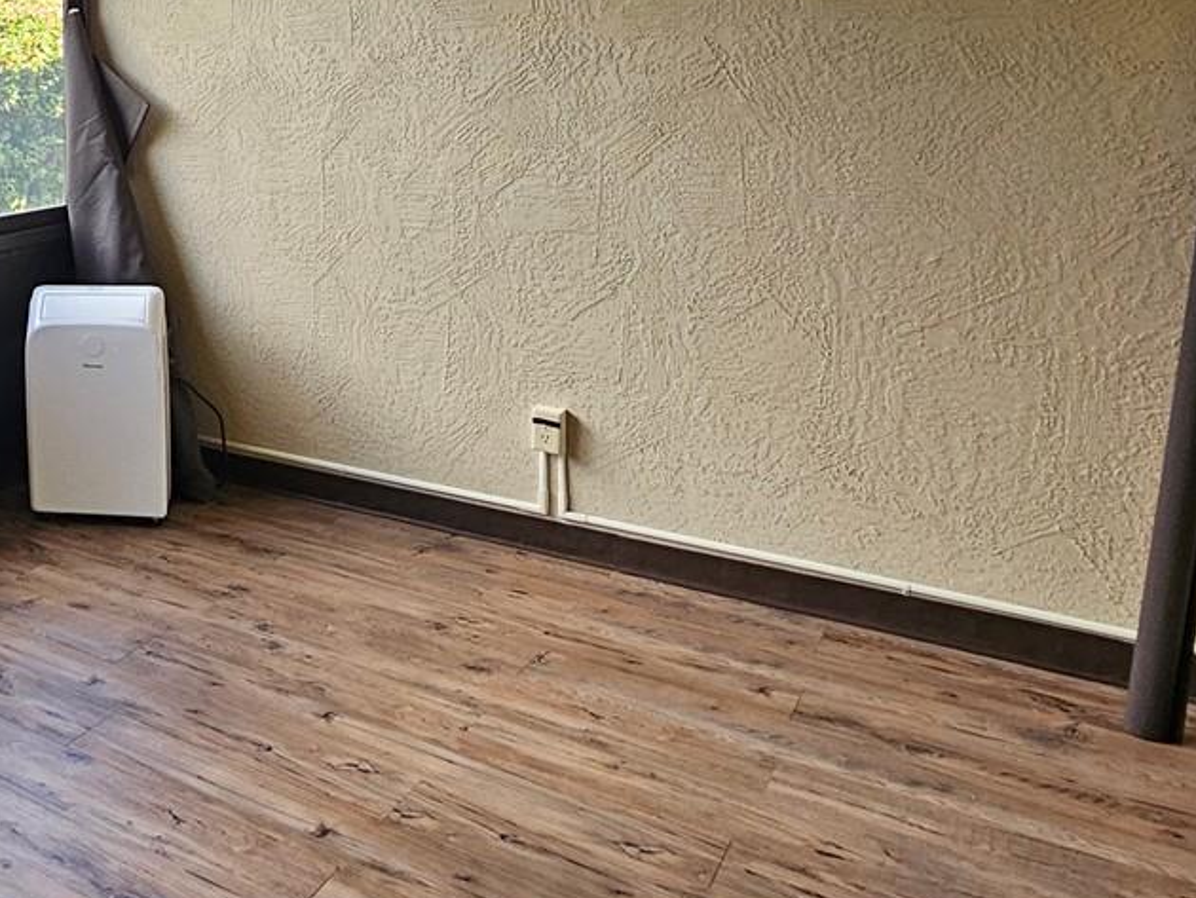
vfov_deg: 40.3
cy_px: 120
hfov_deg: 43.5
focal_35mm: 33
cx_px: -106
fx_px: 1141
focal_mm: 2.2
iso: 160
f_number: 2.2
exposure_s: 1/60
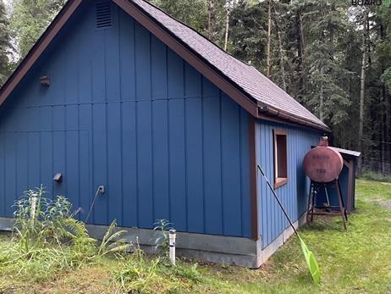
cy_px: 130
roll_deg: +0.2
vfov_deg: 39.6
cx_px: 176
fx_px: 407
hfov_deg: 51.2
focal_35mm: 36
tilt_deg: +1.6
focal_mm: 4.2
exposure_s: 1/60
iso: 200
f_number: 1.6
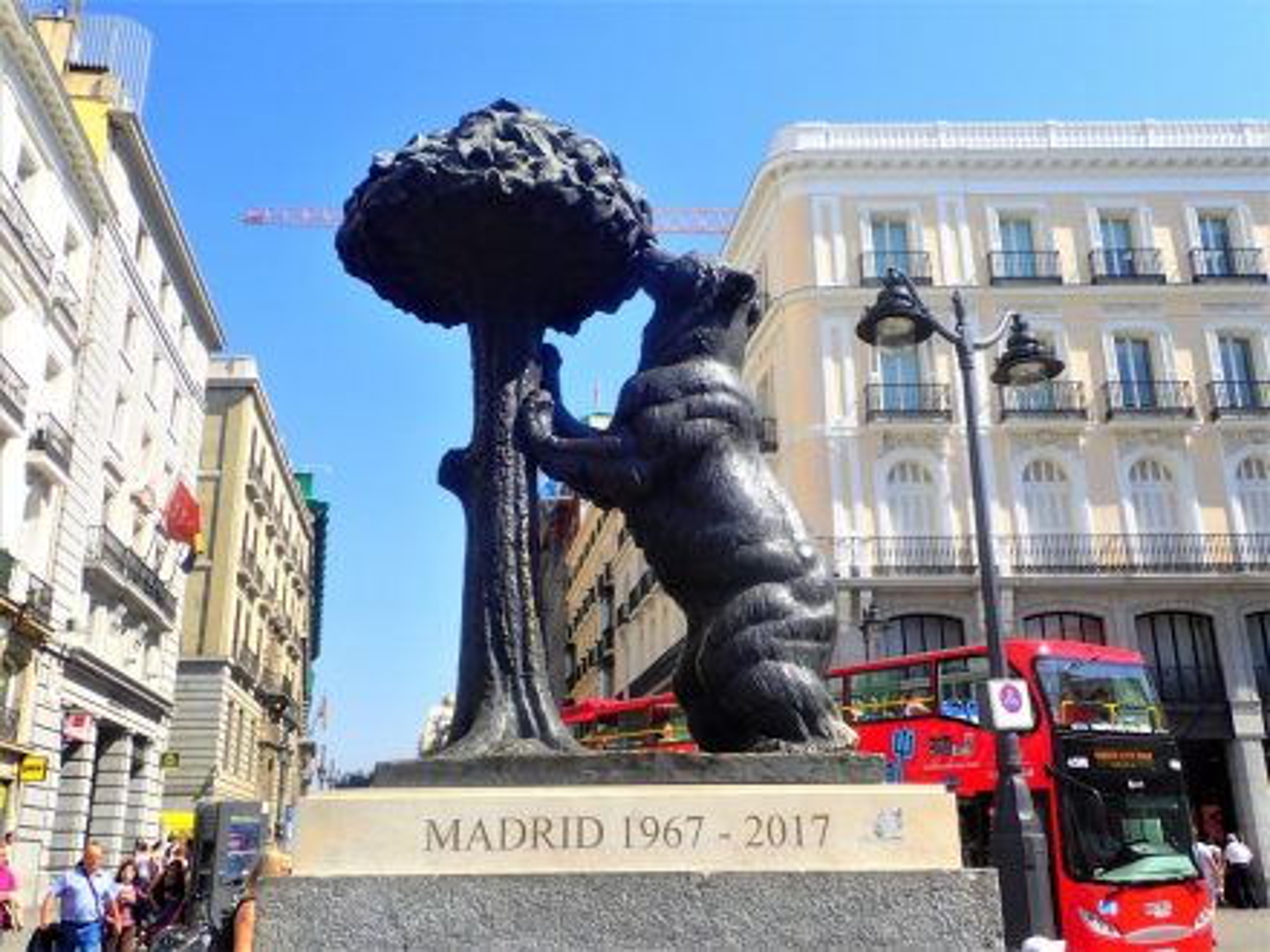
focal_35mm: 32
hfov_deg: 56.8
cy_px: 476
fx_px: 1174
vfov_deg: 44.2
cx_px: 635
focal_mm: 5.87
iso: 100
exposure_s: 1/800
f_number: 3.2
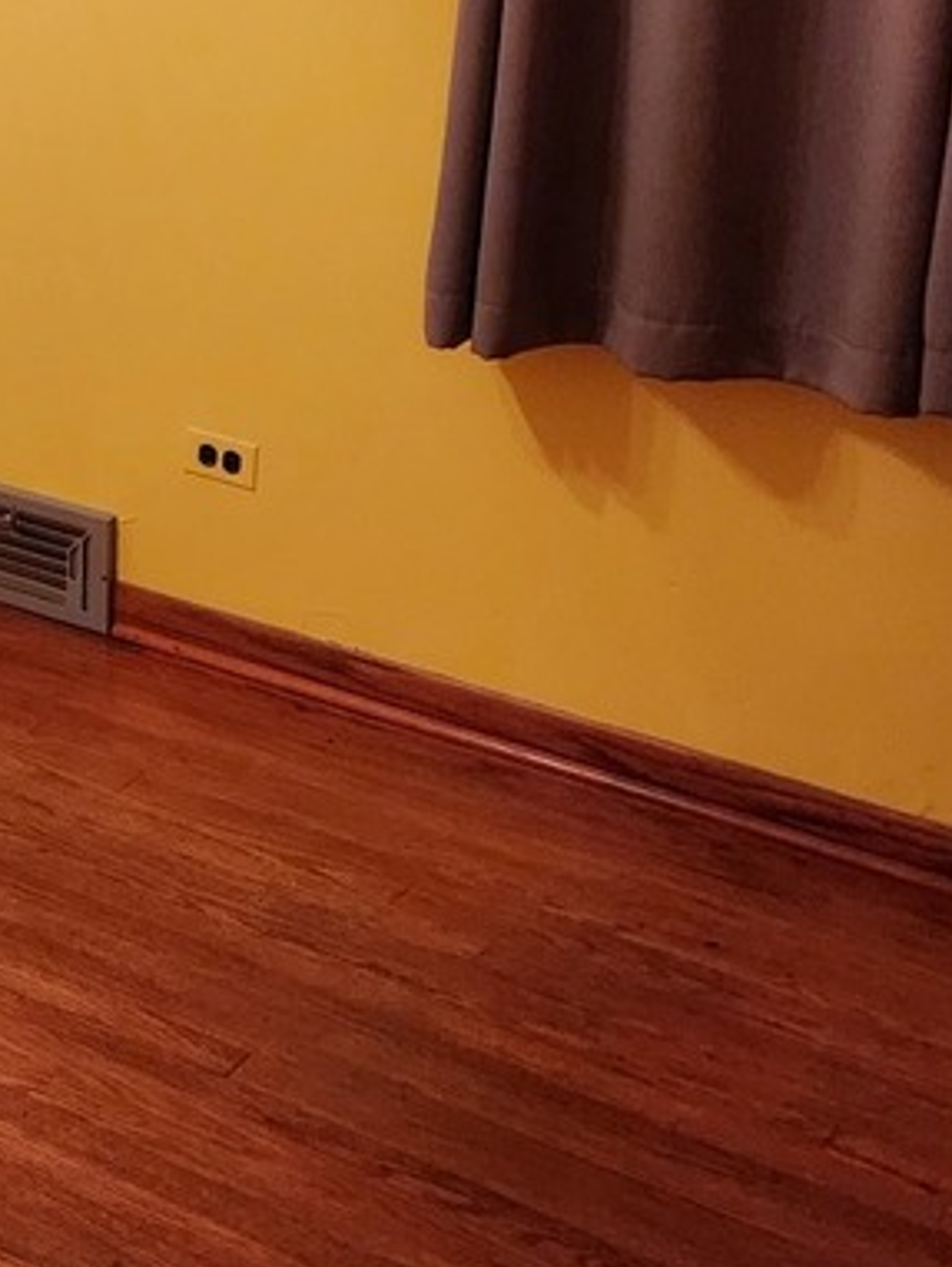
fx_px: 2381
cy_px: 76
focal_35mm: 65
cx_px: -375
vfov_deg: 28.4
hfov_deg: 20.2
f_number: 1.8
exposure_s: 1/120
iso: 1000
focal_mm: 5.4
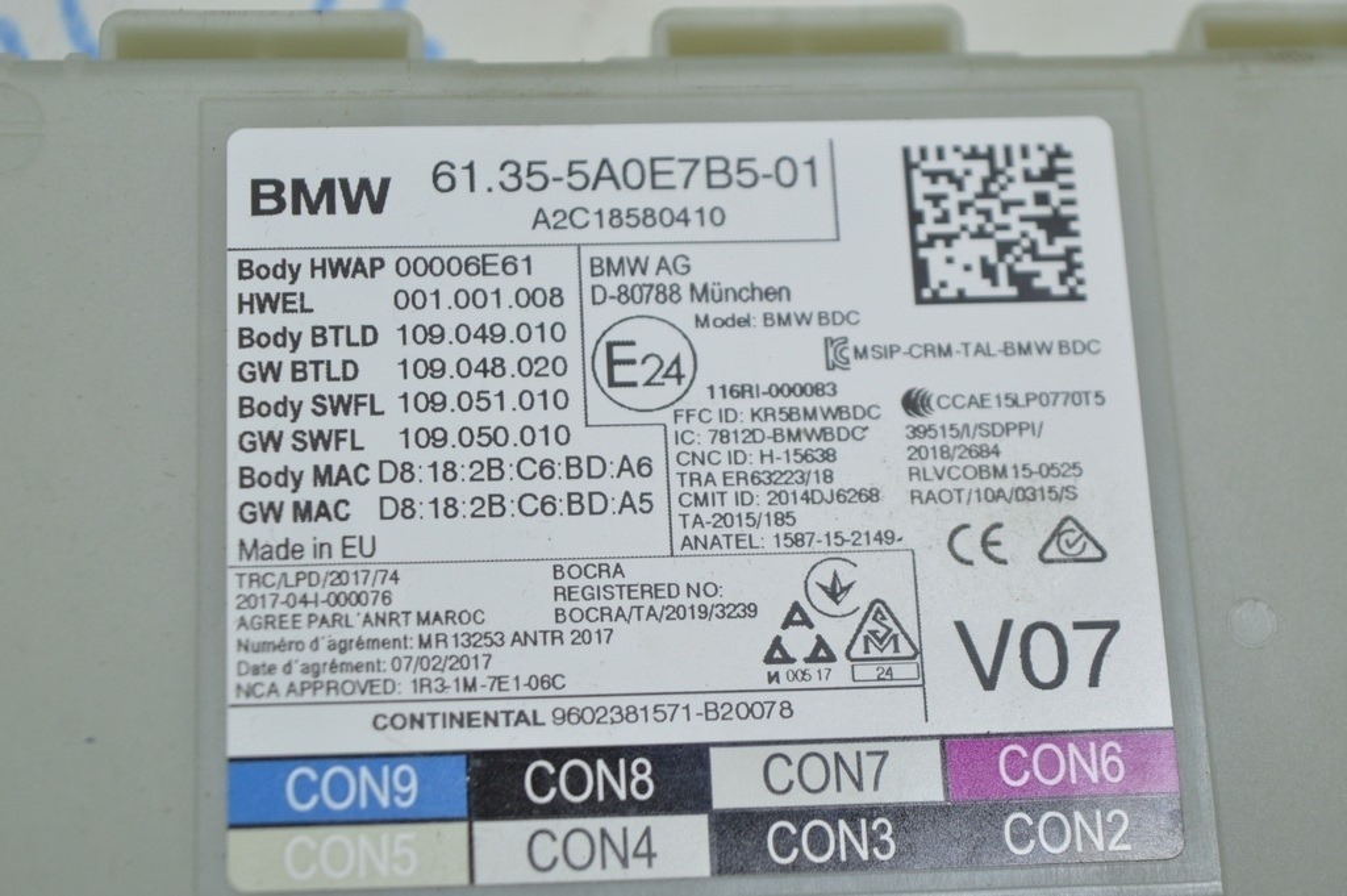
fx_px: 3084
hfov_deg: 24.6
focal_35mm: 82
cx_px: 674
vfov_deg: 16.5
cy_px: 448
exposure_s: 1/40
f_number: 5.6
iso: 400
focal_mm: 55
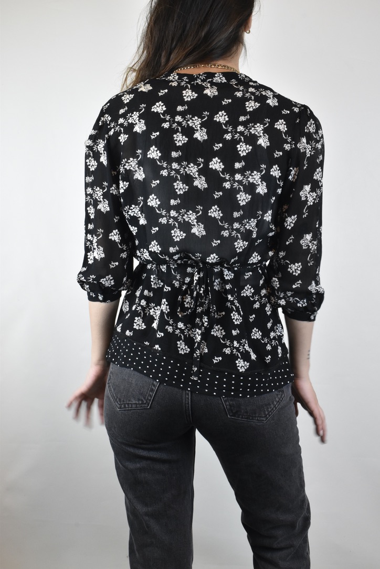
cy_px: 284
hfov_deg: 29.9
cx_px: 190
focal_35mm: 45
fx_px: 712
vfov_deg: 43.6
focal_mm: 30
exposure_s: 1/50
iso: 1600
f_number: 16
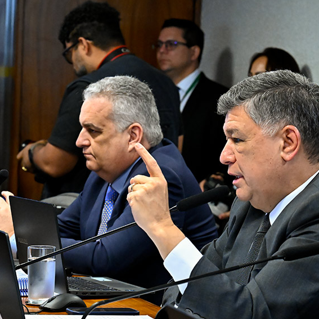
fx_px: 2012
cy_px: 160
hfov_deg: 9.1
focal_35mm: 193
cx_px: 186
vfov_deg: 9.1
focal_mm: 100
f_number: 8
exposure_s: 1/125
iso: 6400
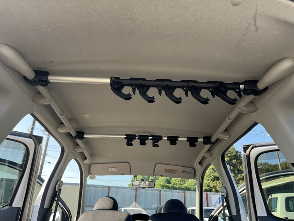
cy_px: 110
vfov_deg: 53.1
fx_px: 221
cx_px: 147
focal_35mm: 26
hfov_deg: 67.3
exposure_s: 1/390
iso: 50
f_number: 1.6
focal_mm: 5.1
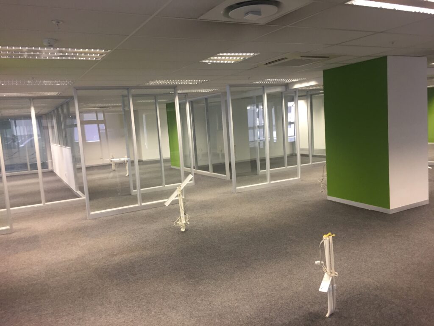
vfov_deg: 48.2
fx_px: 364
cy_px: 163
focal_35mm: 29
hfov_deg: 61.7
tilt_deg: -6.8
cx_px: 217
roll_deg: +2.9
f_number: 2.2
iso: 125
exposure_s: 1/33
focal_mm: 4.15
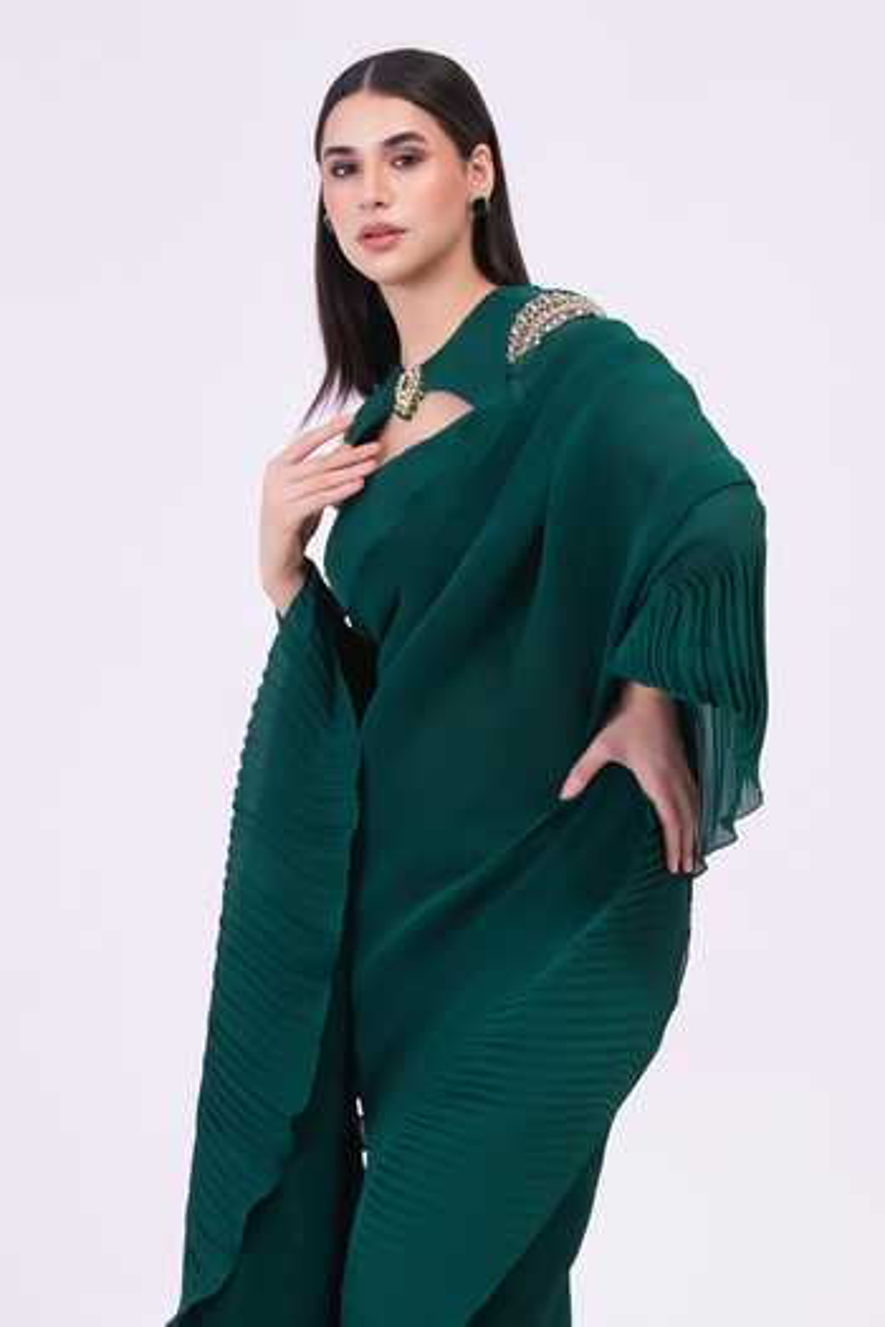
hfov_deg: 17.5
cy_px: 664
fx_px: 2876
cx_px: 442
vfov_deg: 26.0
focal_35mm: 78
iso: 250
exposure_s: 1/125
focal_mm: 78
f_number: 9
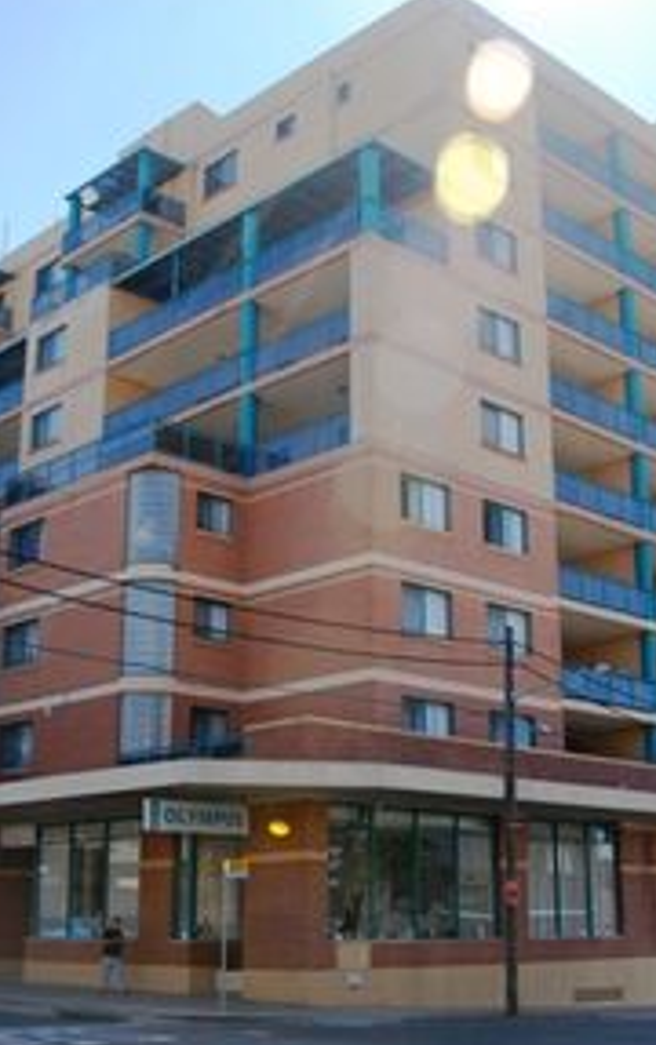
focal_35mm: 45
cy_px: 519
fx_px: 1284
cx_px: 354
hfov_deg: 28.6
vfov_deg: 44.3
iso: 100
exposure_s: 1/250
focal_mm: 18
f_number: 4.5
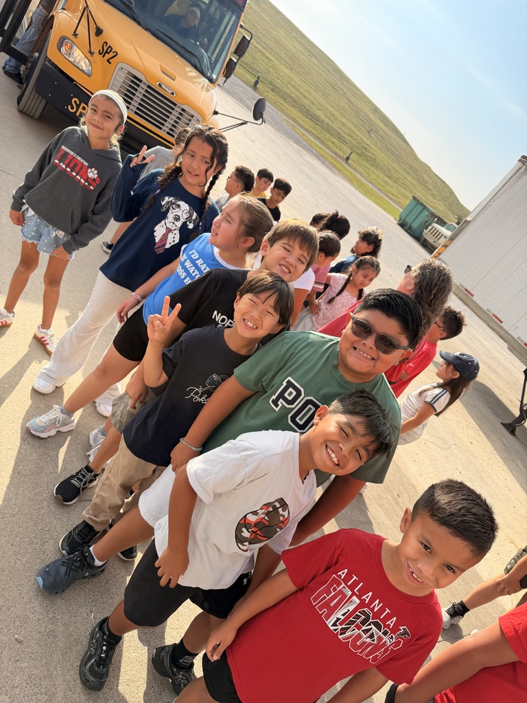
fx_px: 487
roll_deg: -39.3
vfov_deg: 71.6
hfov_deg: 56.8
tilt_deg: -21.8
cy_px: 352
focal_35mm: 24
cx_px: 264
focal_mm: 6.76
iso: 100
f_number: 1.78
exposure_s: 1/2703
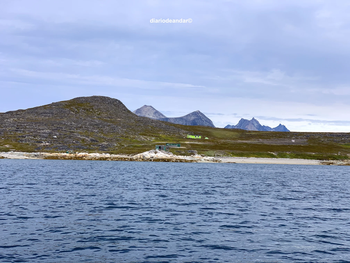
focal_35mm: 52
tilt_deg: +5.0
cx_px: 175
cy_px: 132
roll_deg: -1.7
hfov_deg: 36.8
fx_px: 526
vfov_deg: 28.0
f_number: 2.4
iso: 16
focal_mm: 6
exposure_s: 1/1712
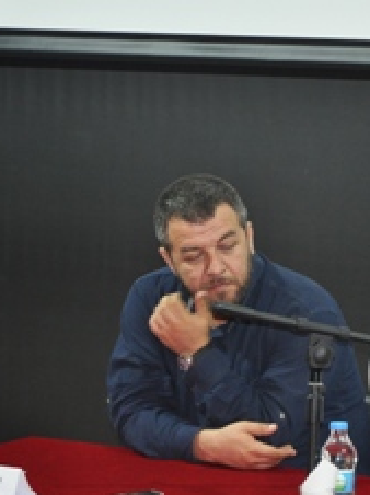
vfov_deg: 9.9
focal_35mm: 200
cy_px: 256
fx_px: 2856
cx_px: 344
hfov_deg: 7.4
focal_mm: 70
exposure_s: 1/60
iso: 800
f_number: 4.5
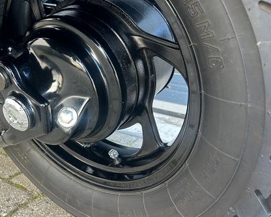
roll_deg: -4.1
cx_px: 65
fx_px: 313
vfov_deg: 38.2
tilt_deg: -17.0
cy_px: 114
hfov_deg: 45.1
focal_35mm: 39
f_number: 1.5
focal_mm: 5.7
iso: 64
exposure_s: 1/121
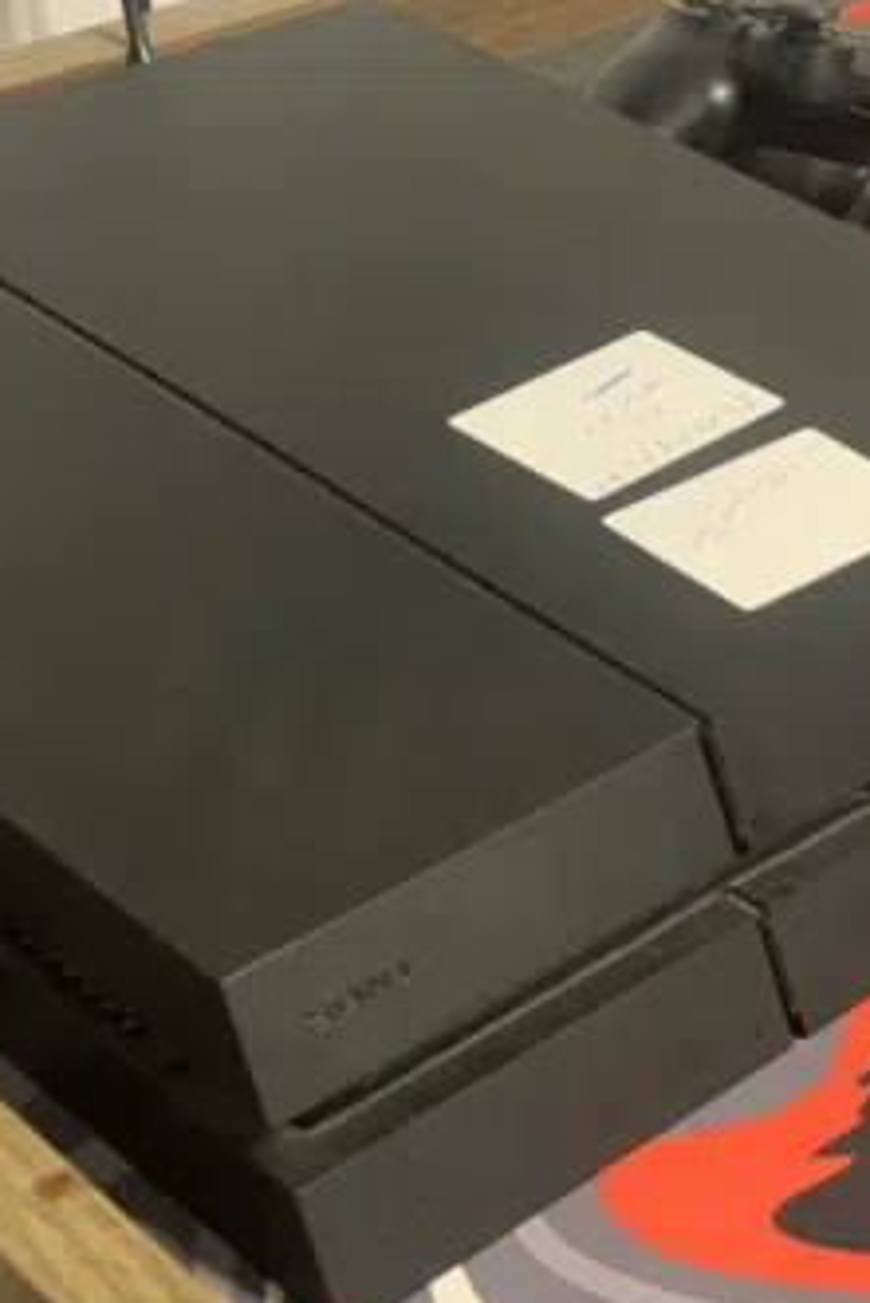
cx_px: 567
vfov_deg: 23.4
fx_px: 3150
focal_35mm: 87
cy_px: 577
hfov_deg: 15.7
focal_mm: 6
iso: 640
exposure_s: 1/30
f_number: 2.4
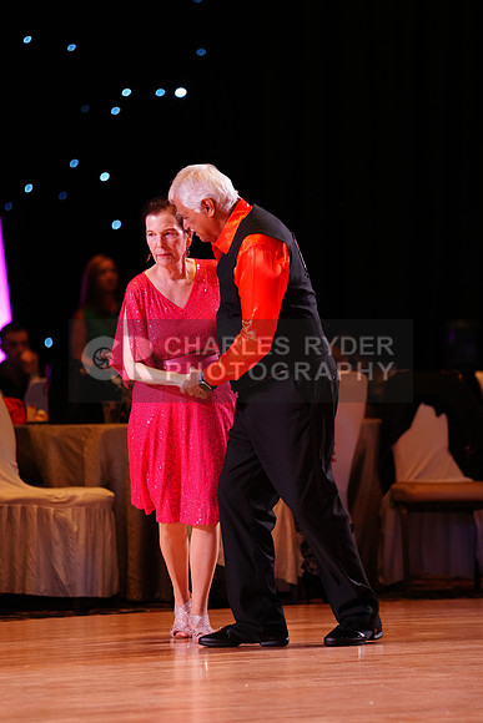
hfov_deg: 6.9
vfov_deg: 10.3
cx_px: 242
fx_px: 4022
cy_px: 362
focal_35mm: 200
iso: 1000
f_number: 2.8
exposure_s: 1/250
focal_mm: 200
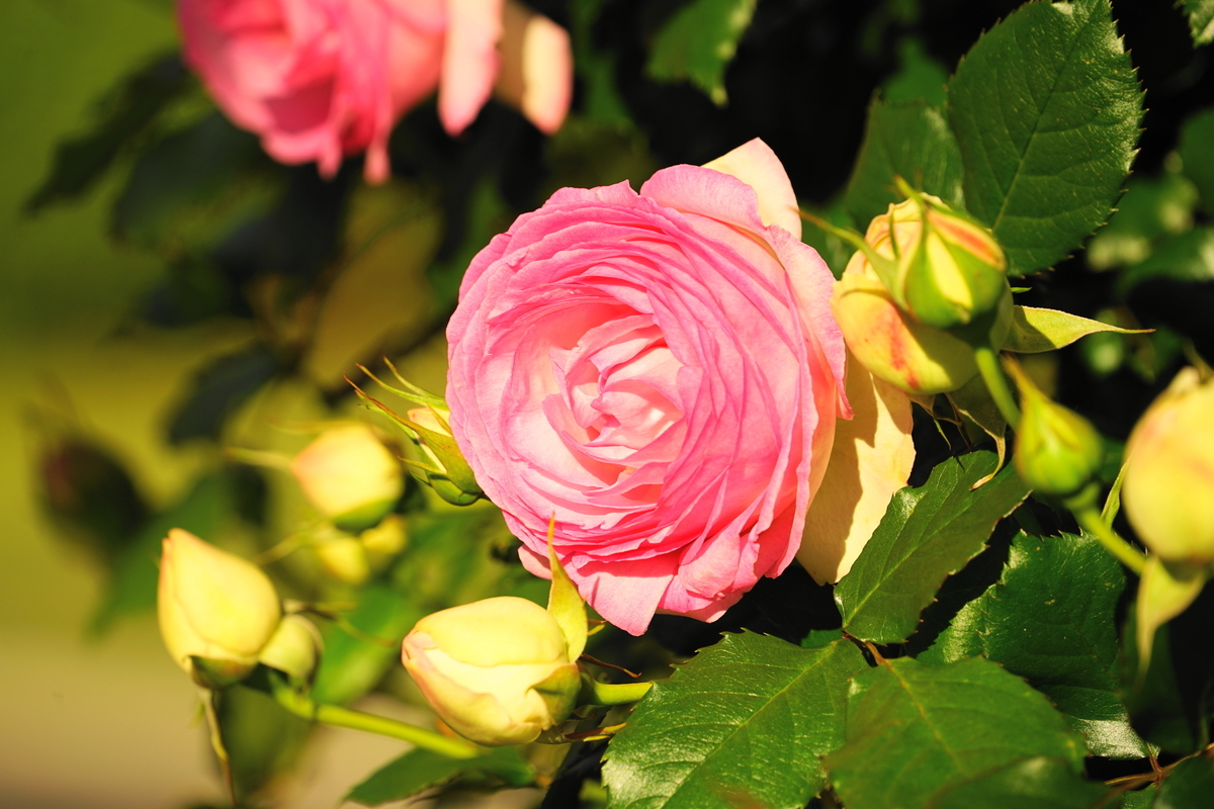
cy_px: 404
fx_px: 10116
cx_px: 607
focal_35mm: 300
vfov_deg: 4.6
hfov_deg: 6.9
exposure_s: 1/400
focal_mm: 300
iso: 100
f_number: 8
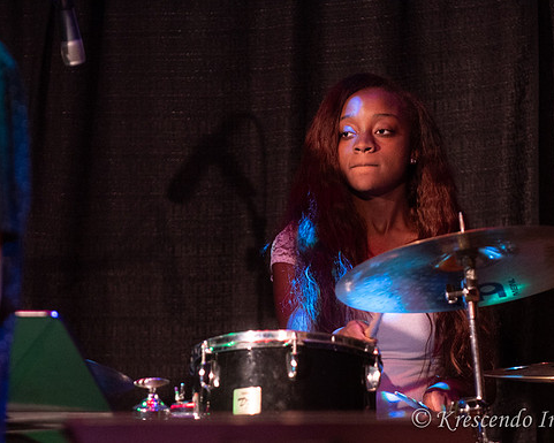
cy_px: 255
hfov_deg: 7.1
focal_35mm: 274
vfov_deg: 5.6
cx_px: 326
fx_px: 4493
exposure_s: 1/200
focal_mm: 140
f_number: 2.8
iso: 1600
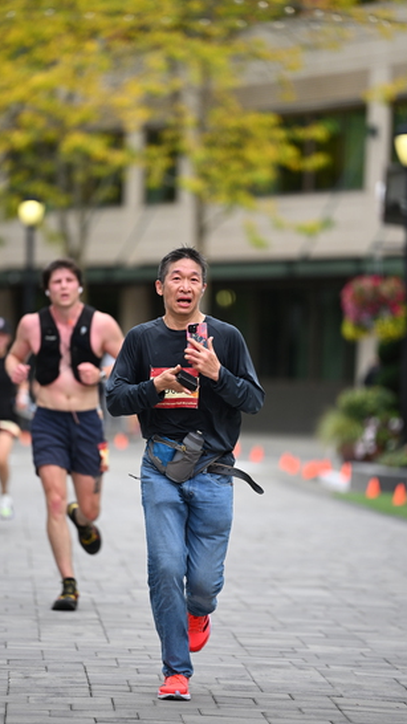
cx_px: 188
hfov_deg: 5.8
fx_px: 4049
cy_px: 361
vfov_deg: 10.2
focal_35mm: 211
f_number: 2.8
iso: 640
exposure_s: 1/2000
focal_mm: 200
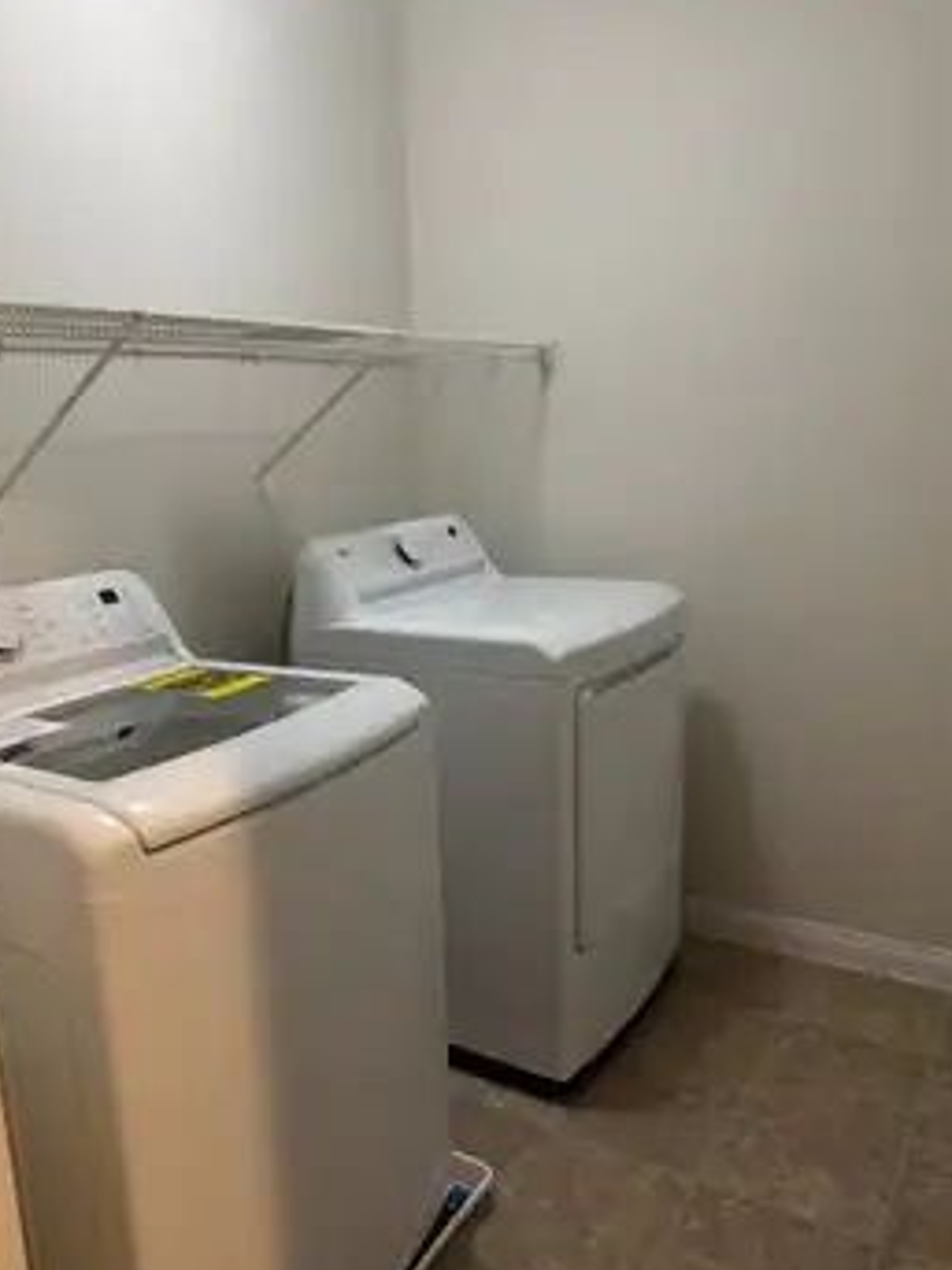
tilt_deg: -14.3
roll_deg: +2.4
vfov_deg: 63.3
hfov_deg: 49.6
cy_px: 692
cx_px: 411
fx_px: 1027
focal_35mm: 28
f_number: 1.78
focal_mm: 6.76
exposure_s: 1/60
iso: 400
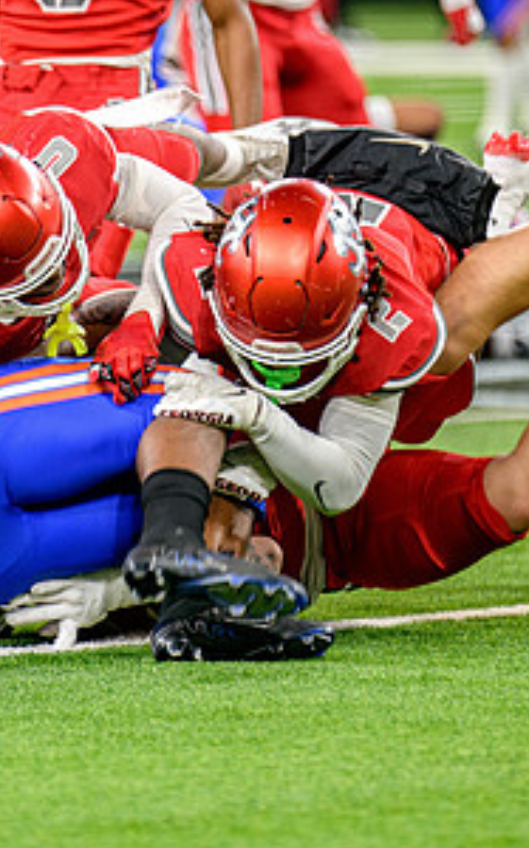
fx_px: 13682
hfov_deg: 2.2
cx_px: 113
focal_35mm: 592
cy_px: 349
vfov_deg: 3.6
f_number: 2.8
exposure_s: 1/400
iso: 1250
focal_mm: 300
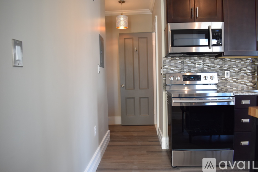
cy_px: 86
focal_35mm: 27
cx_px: 129
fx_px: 193
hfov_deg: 67.4
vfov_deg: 47.9
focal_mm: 18
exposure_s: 1/60
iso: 640
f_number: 4
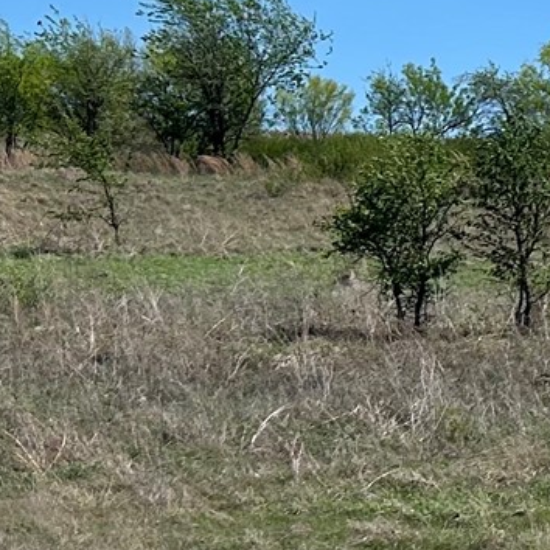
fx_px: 2391
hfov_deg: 12.1
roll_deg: -2.2
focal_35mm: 133
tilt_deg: +4.0
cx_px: 963
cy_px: 188
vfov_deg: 13.1
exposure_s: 1/5882
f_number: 1.5
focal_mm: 5.7
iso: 50
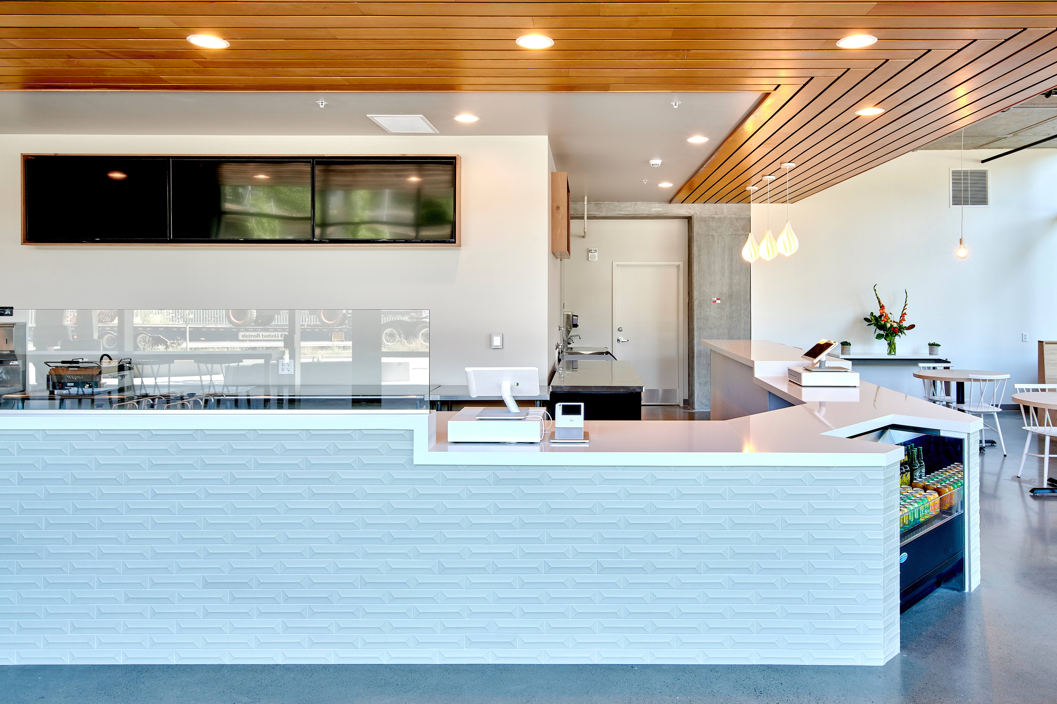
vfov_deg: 51.9
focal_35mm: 25
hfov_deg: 72.1
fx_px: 722
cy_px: 313
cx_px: 588
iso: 100
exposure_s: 1/2
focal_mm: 20.5
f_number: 16
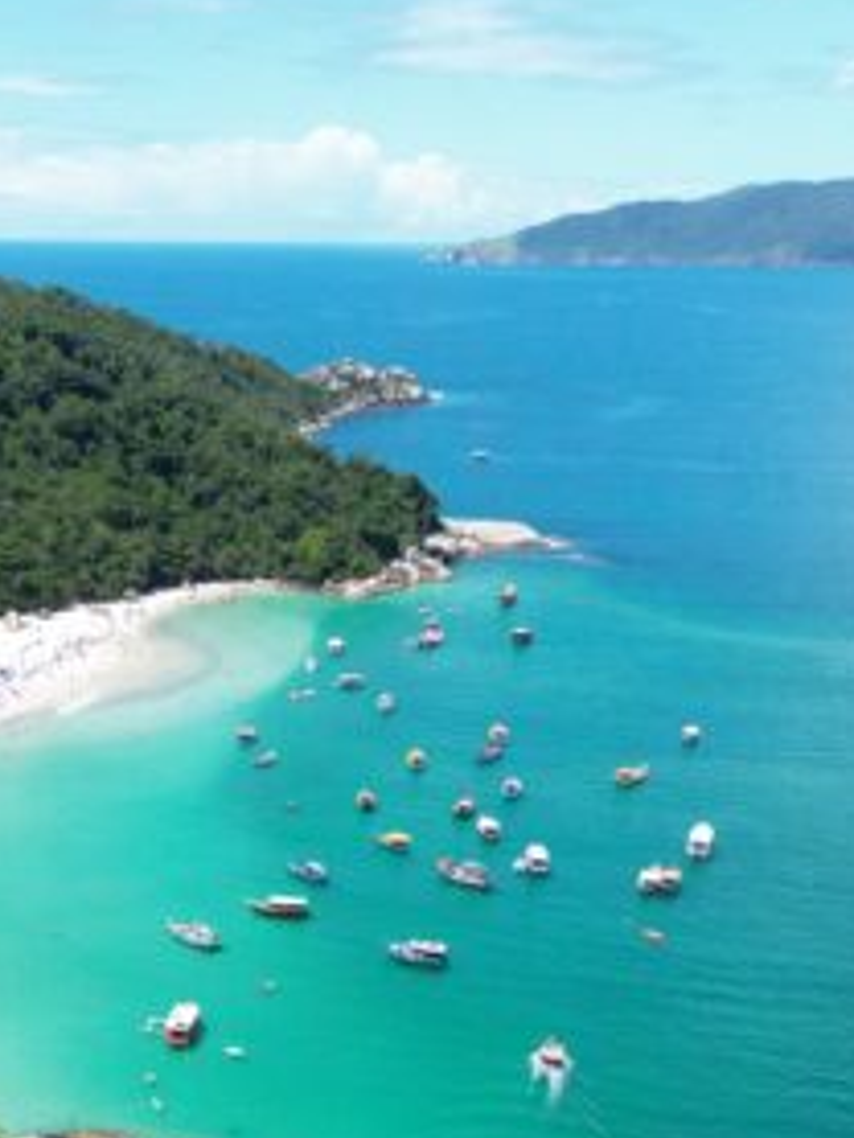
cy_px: 1048
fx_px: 1709
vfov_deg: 34.5
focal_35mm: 52
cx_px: 160
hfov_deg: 27.4
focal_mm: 6.72
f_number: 1.7
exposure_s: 1/2500
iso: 150
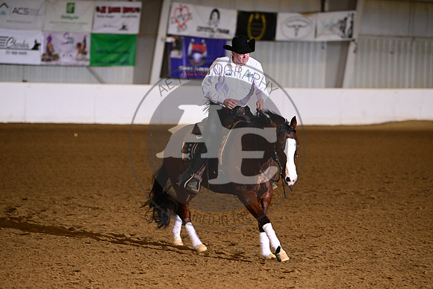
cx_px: 216
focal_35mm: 200
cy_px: 144
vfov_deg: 6.9
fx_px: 2406
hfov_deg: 10.3
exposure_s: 1/200
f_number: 4
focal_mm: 200
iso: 2000
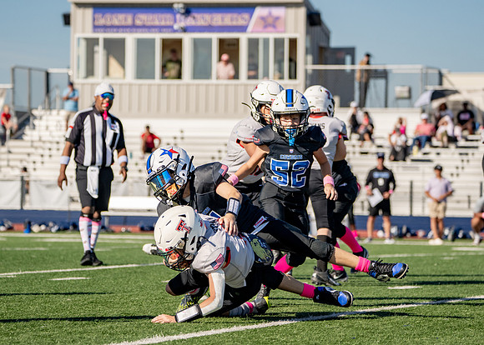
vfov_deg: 6.9
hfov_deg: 9.7
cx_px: 237
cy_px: 180
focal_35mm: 207
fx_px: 2846
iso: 320
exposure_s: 1/2500
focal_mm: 175
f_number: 5.6
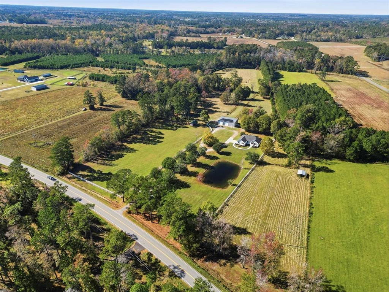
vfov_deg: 56.8
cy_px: 146
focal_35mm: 24
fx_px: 270
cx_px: 194
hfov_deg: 71.6
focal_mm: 6.7
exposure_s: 1/3200
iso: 130
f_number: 1.7
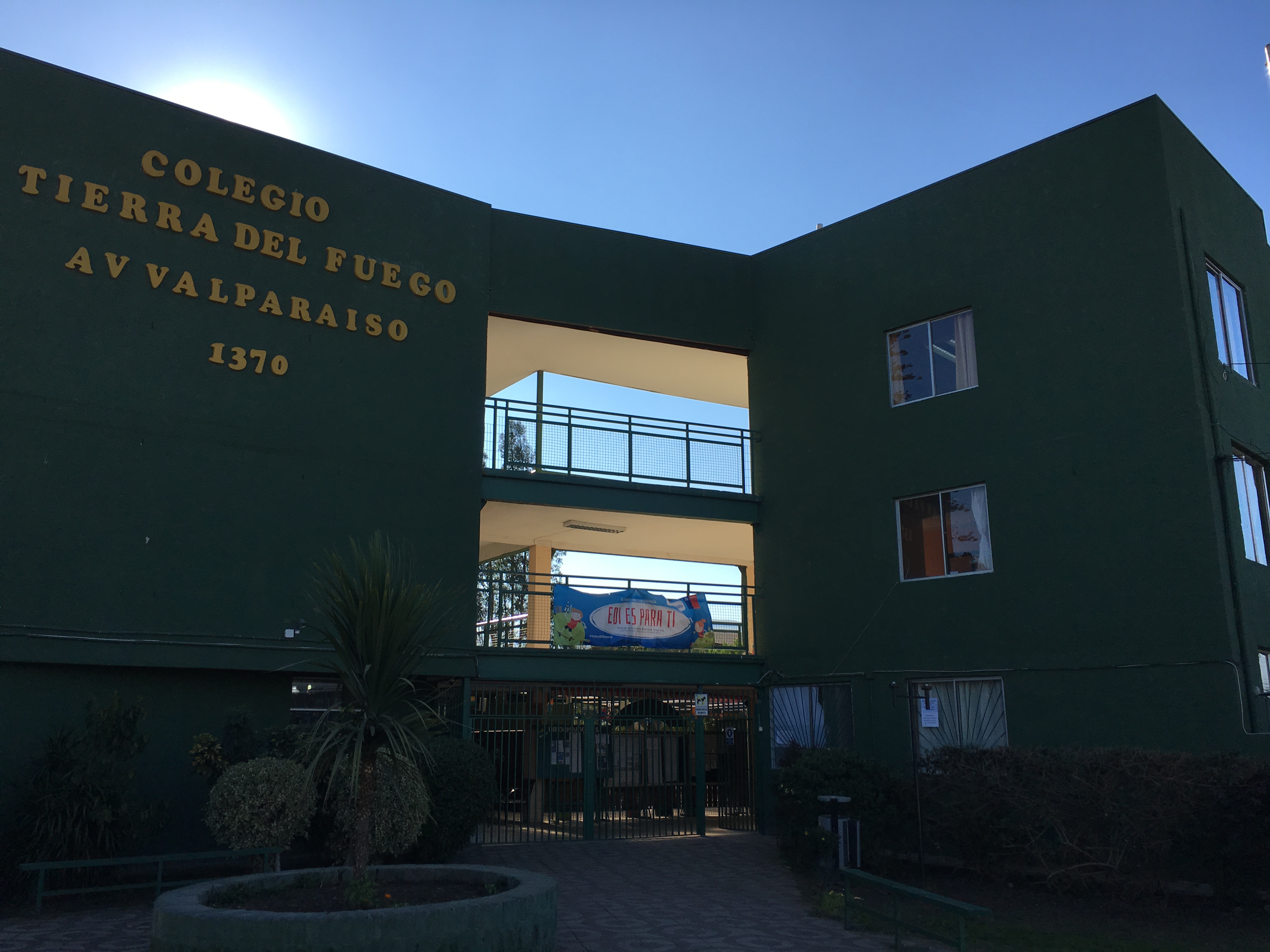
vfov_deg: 48.2
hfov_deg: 61.7
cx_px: 635
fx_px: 1064
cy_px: 476
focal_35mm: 29
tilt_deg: +13.5
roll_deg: +0.2
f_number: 2.2
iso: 25
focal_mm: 4.15
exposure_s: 1/1166
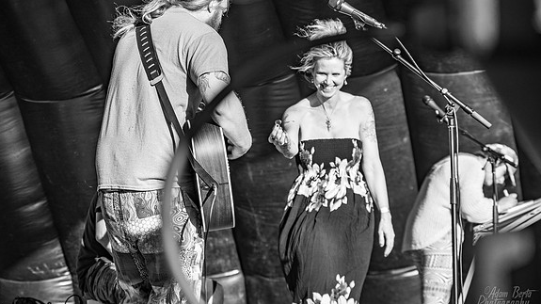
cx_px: 217
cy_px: 93
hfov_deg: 22.4
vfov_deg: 12.7
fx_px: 1362
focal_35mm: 95
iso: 125
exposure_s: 1/320
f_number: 5.6
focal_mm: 75
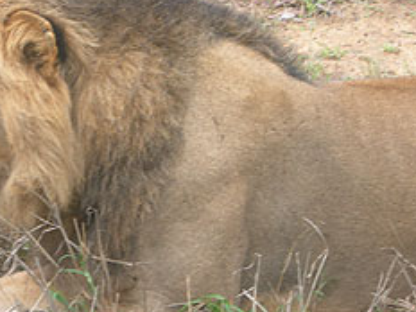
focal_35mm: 219
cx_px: 156
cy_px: 192
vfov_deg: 6.8
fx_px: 2632
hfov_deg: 9.0
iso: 50
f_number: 4.9
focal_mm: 23.4
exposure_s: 1/40.4
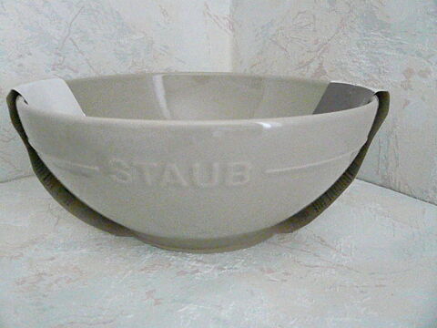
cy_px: 164
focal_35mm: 28
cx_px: 218
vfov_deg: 49.7
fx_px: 353
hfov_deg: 63.4
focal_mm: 4.6
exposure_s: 1/200
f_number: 2.8
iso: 3200
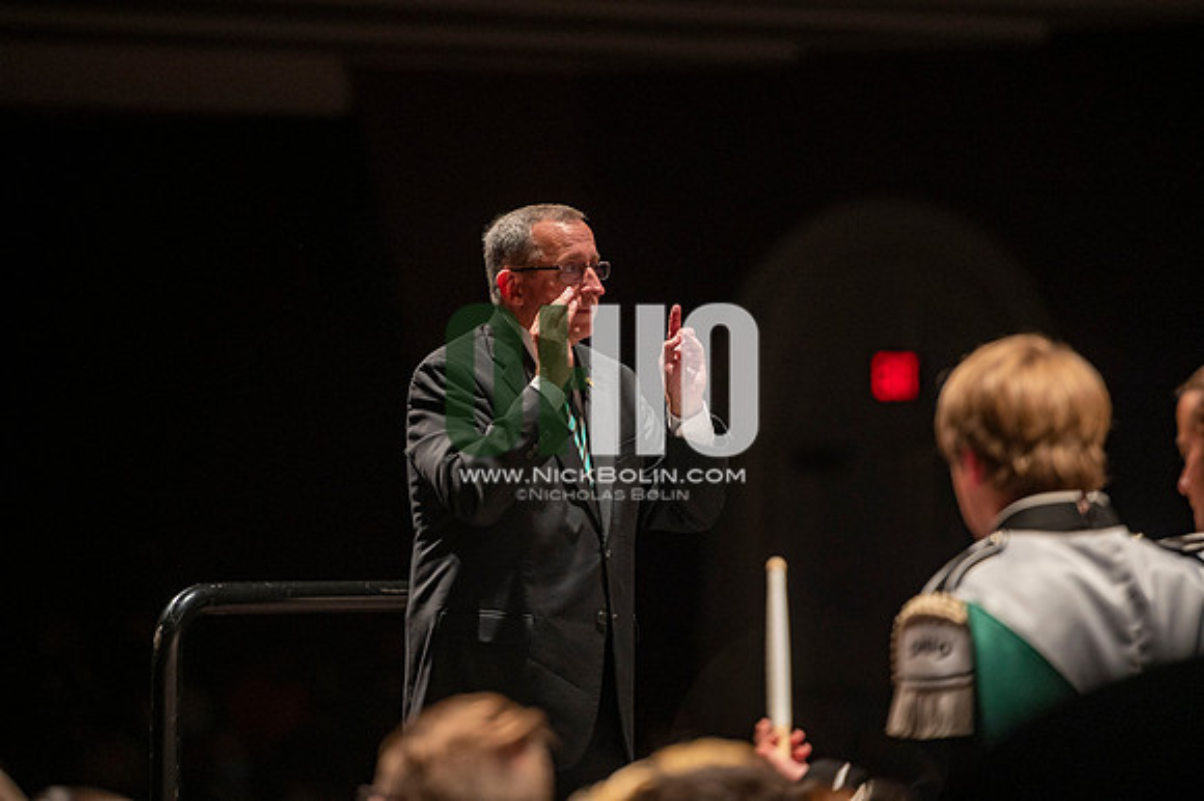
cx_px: 602
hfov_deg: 10.3
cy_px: 400
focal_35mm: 200
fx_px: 6685
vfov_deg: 6.9
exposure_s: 1/500
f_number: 2.8
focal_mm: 200
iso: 2500
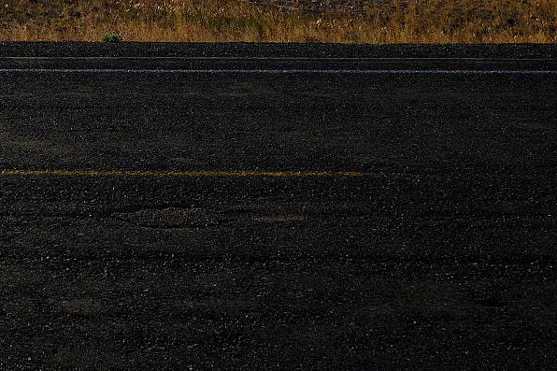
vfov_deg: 13.9
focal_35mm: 94
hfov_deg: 20.8
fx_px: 1454
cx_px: -26
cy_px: -121
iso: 200
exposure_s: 1/550
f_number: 8
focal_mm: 23
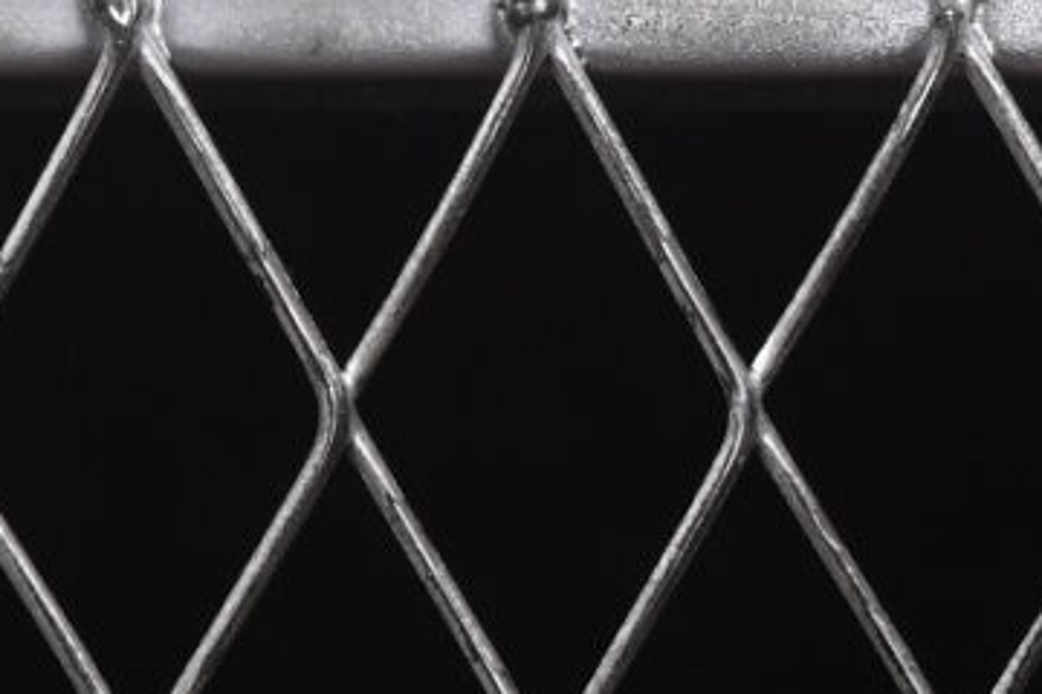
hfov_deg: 3.9
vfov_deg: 2.5
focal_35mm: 533
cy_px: -1722
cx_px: -266
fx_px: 15426
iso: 160
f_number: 8
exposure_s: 1/80
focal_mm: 50
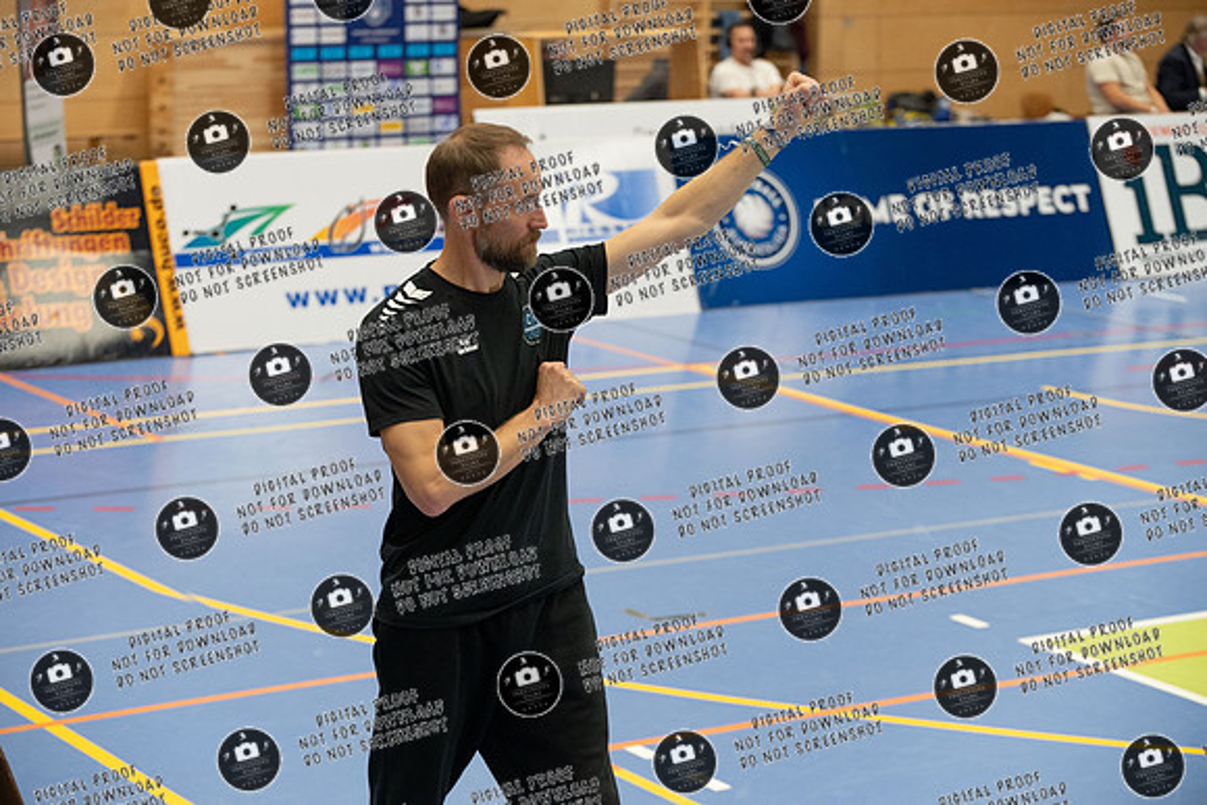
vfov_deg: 14.4
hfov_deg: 21.5
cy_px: 402
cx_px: 604
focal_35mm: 95
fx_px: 3186
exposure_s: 1/1250
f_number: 3.5
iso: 2000
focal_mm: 95
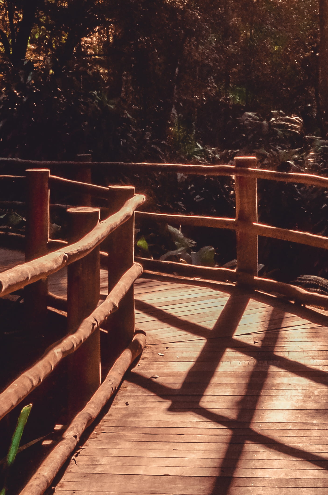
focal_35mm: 84
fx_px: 1153
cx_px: 273
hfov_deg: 16.1
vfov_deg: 24.0
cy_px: 129
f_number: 10
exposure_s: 1/400
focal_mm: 24
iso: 640
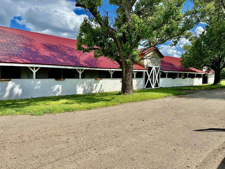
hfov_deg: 71.6
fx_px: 156
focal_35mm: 24
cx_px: 112
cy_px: 84
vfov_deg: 56.8
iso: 80
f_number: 1.78
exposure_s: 1/4545
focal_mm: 6.86
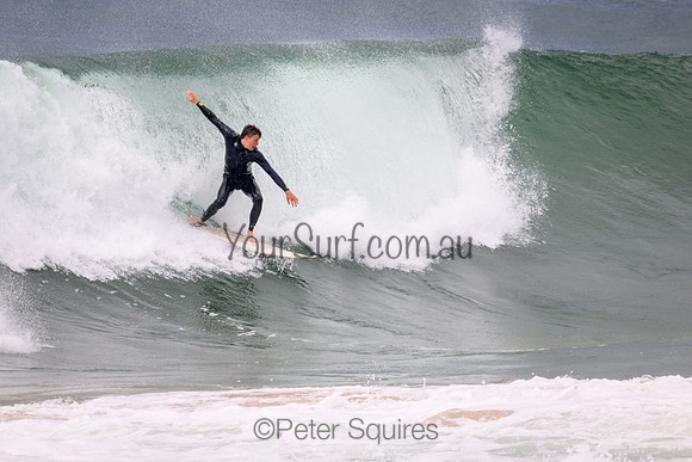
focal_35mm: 1006
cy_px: 156
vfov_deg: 1.4
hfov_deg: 2.0
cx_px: 278
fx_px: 19340
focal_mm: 760
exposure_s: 1/2000
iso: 1000
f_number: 11
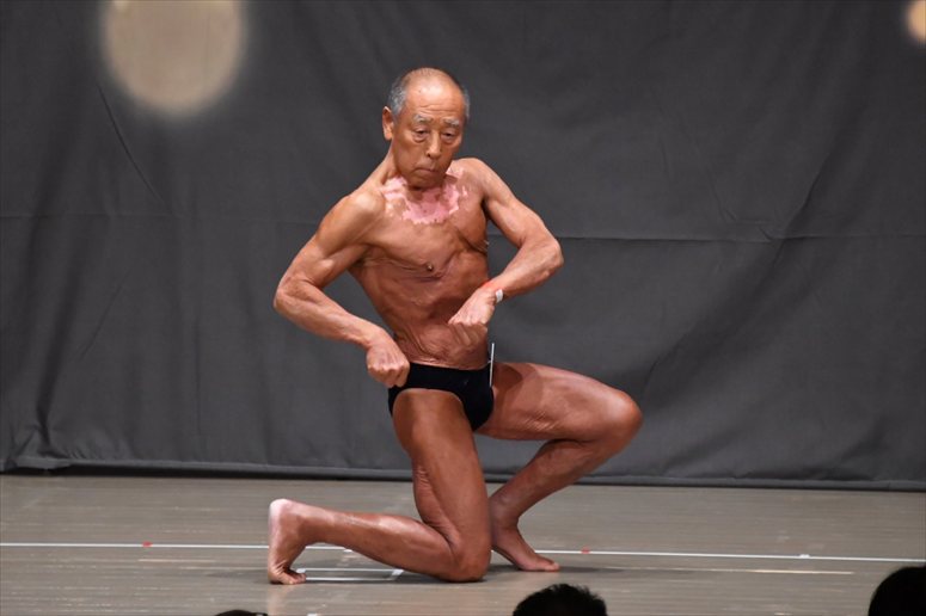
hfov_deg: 6.5
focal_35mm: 315
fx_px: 8099
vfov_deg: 4.4
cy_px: 308
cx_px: 463
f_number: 5.6
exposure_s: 1/400
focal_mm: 210
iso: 6400
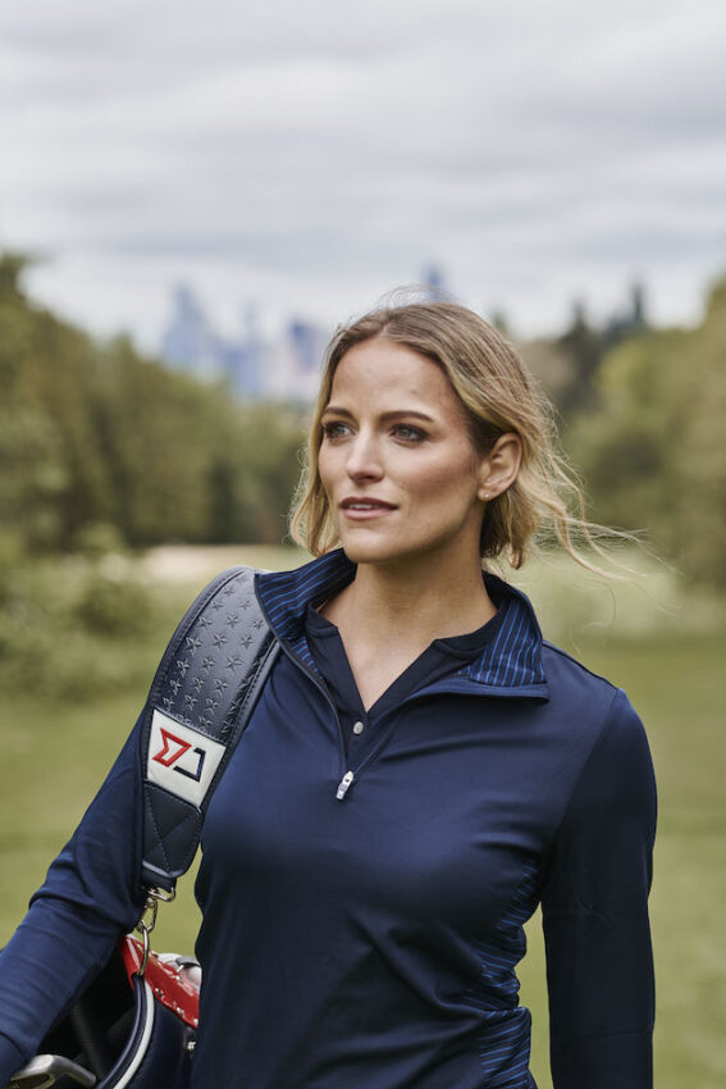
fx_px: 2721
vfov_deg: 22.6
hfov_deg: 15.2
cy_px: 560
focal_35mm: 90
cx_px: 343
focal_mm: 85
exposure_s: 1/400
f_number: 3.2
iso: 64
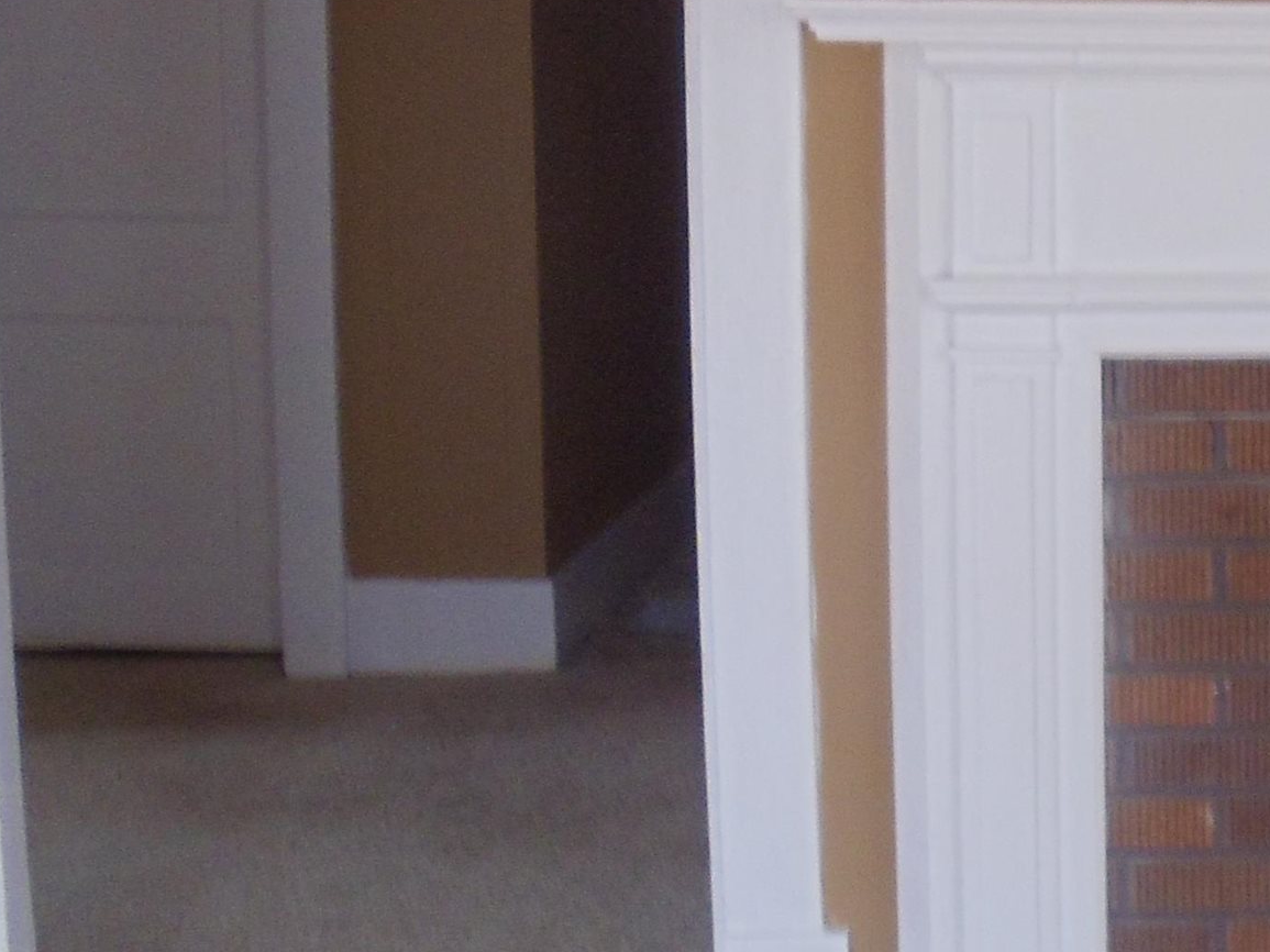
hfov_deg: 16.1
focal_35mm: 117
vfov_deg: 12.6
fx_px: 4292
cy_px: 319
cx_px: 1591
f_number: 3.5
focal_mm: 6
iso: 200
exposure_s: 1/30
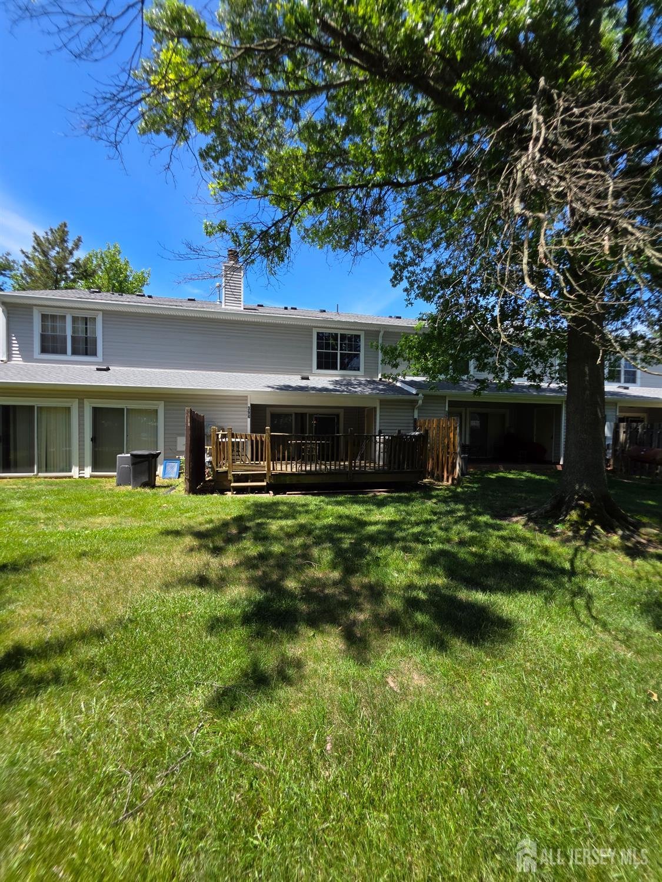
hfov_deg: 89.9
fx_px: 331
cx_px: 331
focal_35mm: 13
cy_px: 441
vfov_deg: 106.2
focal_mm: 2.2
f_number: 1.9
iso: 40
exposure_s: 1/939
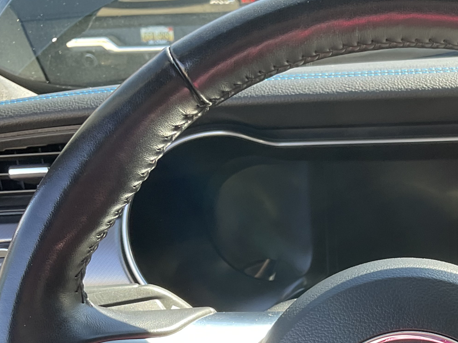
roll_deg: +2.9
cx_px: 380
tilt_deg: -20.2
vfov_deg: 24.1
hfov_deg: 31.7
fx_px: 781
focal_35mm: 59
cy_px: 313
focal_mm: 3
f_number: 1.8
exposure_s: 1/120
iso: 32
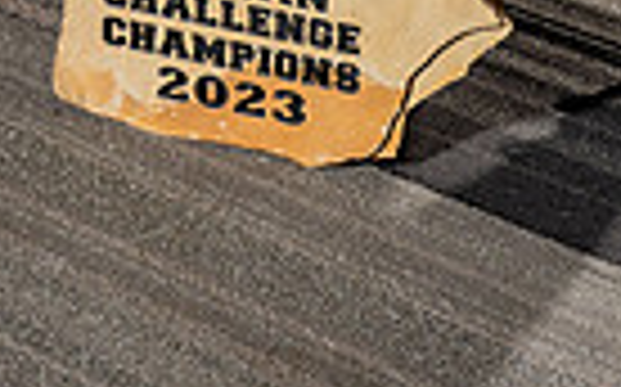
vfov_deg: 10.1
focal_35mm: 116
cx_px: 459
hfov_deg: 17.9
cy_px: -477
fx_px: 1962
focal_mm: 35
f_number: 5.6
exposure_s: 1/250
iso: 100
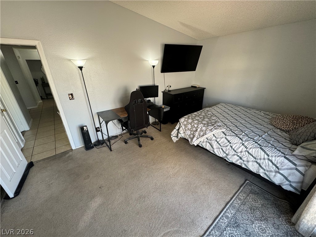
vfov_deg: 85.7
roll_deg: +1.3
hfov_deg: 102.1
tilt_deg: -24.0
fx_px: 128
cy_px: 118
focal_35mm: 14
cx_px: 158
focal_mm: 2.22
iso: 200
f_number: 2.2
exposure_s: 1/120
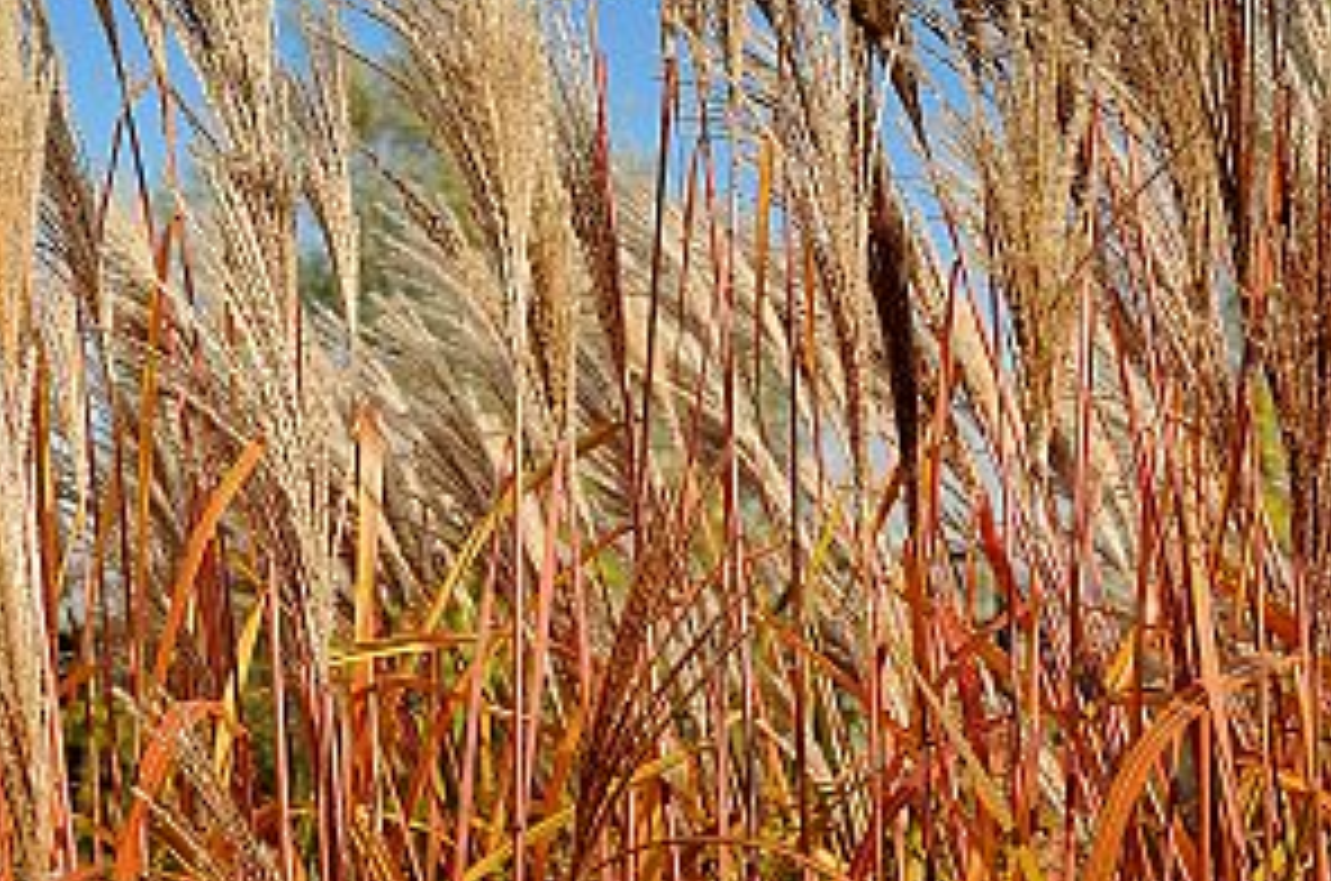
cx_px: 265
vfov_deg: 13.4
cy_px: 483
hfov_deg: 20.0
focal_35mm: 101
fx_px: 3739
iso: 200
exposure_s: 1/800
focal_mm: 25
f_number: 4.5
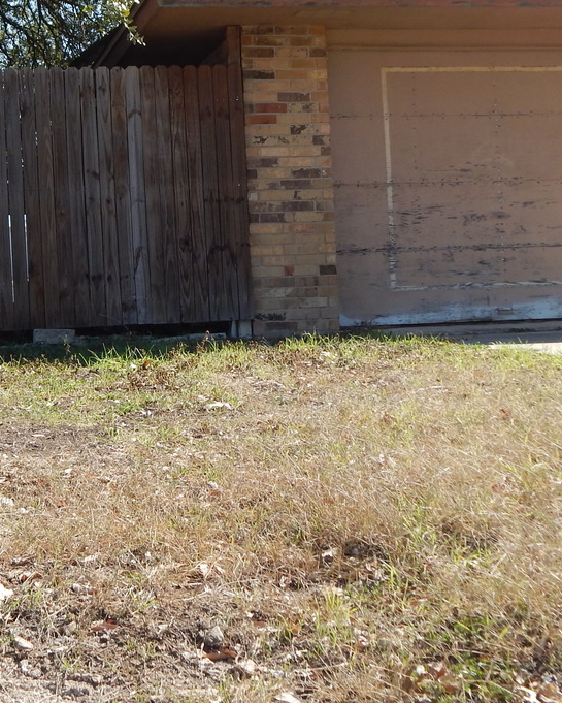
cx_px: 155
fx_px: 1330
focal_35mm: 64
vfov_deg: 29.5
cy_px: 282
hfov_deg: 23.7
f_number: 3.2
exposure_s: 1/800
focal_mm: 5.6
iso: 125
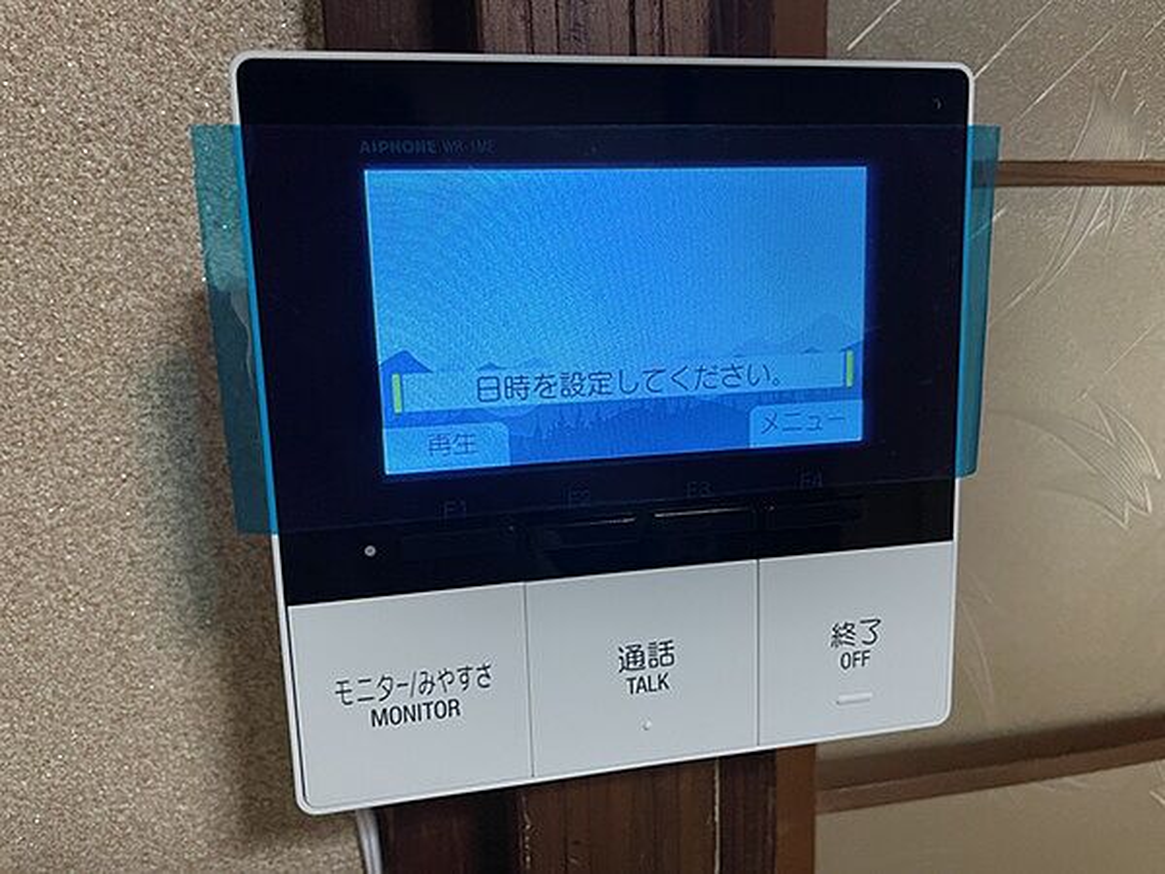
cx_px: 582
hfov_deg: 67.3
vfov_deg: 53.1
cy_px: 437
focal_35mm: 26
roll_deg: +1.6
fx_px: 875
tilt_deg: -10.0
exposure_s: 1/60
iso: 125
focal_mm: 4.2
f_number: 1.6
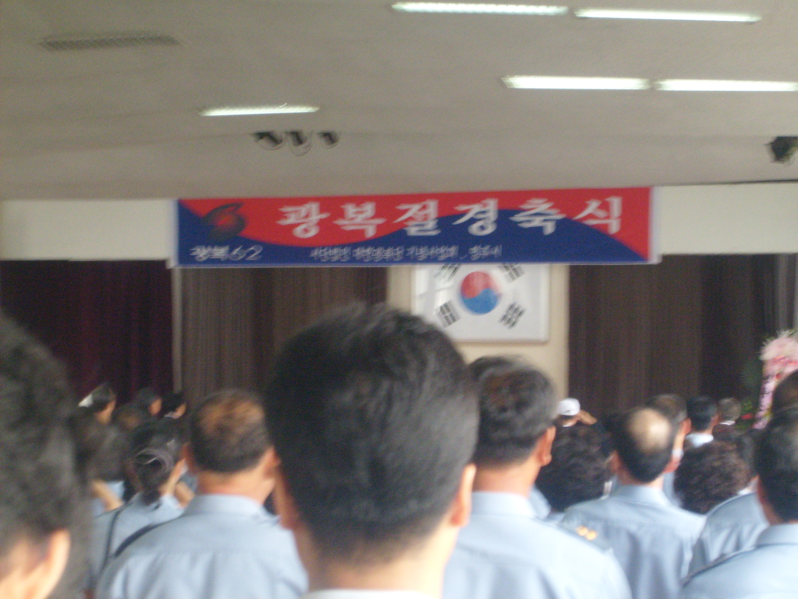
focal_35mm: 81
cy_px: 300
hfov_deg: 24.1
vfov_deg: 18.2
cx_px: 399
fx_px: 1867
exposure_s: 1/20
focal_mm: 13.7
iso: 200
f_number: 4.2
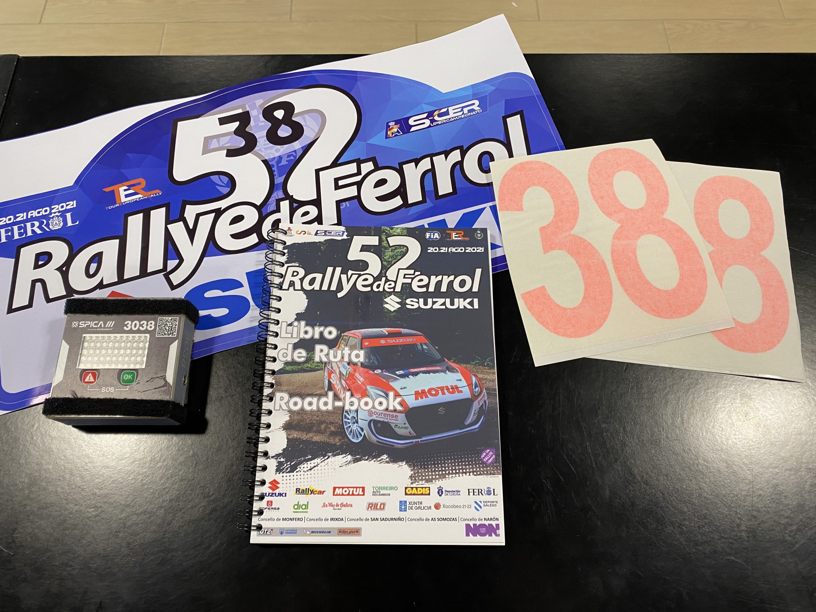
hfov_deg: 67.3
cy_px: 306
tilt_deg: -67.9
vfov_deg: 53.1
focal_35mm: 26
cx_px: 408
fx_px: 613
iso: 80
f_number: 1.8
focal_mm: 4.25
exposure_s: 1/50
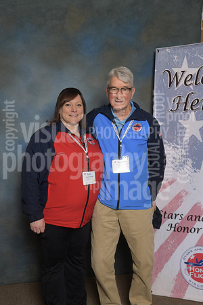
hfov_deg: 27.0
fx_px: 423
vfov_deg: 39.6
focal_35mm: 50
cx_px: 102
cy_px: 152
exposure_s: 1/160
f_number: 10
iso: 640
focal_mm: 50
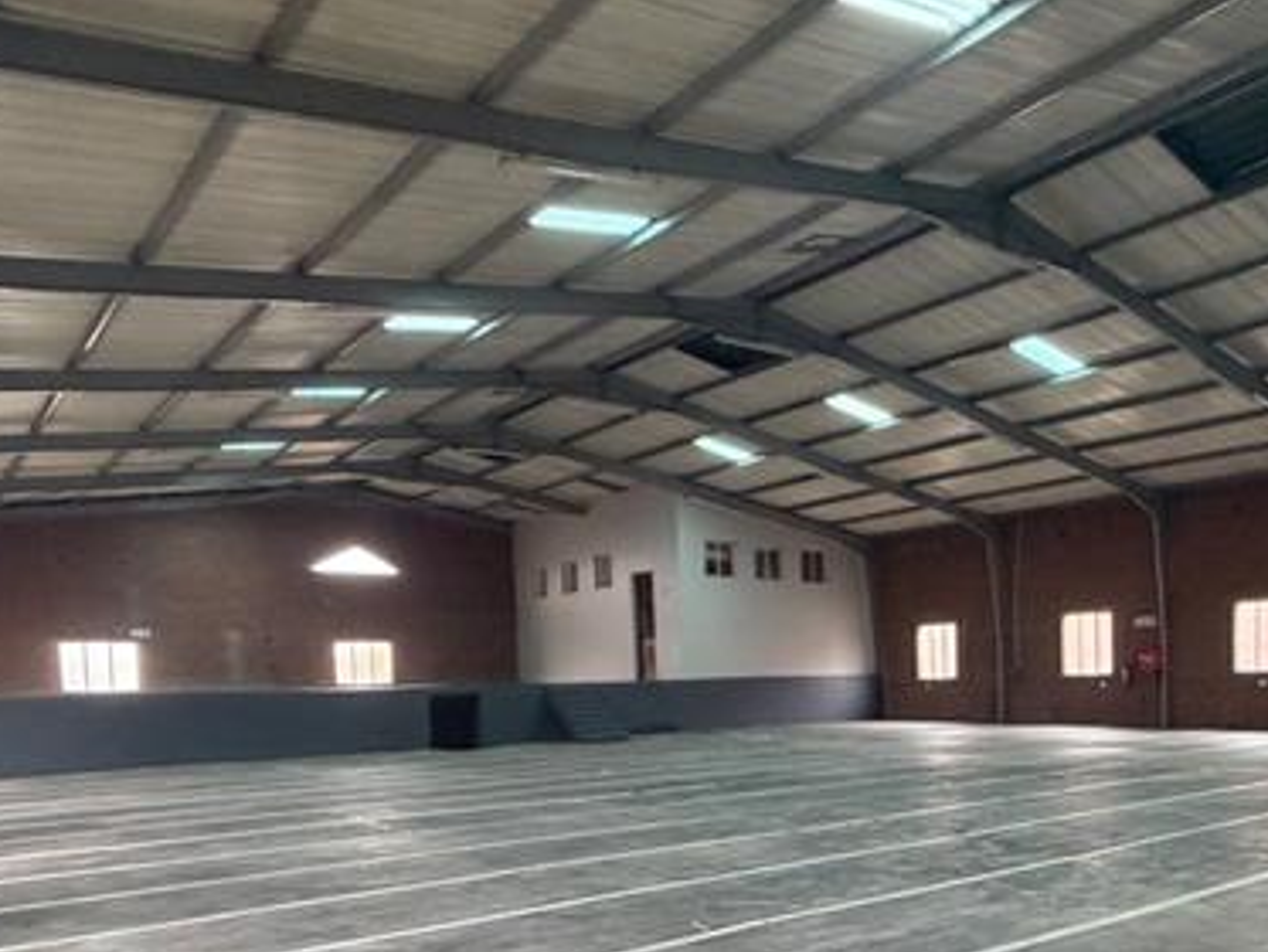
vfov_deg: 44.8
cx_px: 955
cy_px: 741
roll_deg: +2.0
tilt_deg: -3.8
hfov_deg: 56.9
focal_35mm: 30
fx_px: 1099
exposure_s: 1/60
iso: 400
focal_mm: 2.22
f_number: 2.2
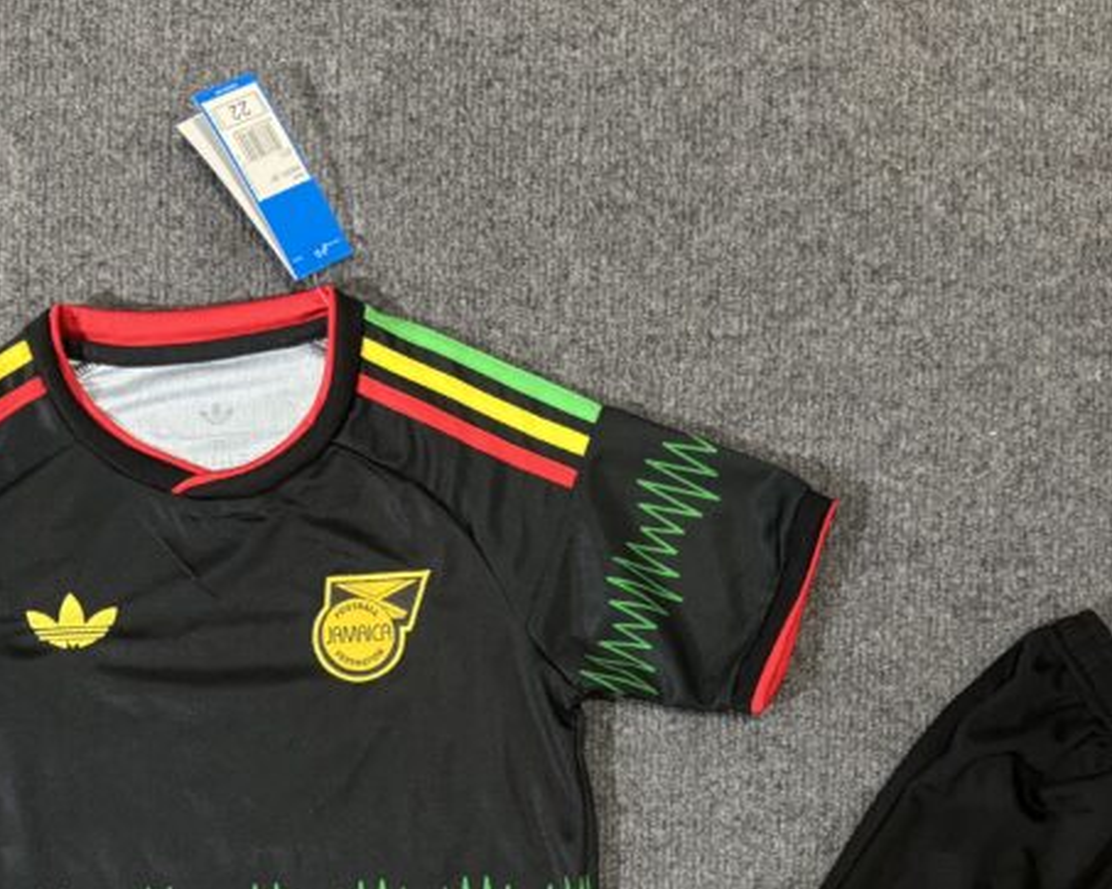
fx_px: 1744
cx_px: 486
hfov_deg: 35.3
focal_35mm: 53
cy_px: 774
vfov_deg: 27.7
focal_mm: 6.76
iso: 640
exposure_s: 1/33
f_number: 1.78
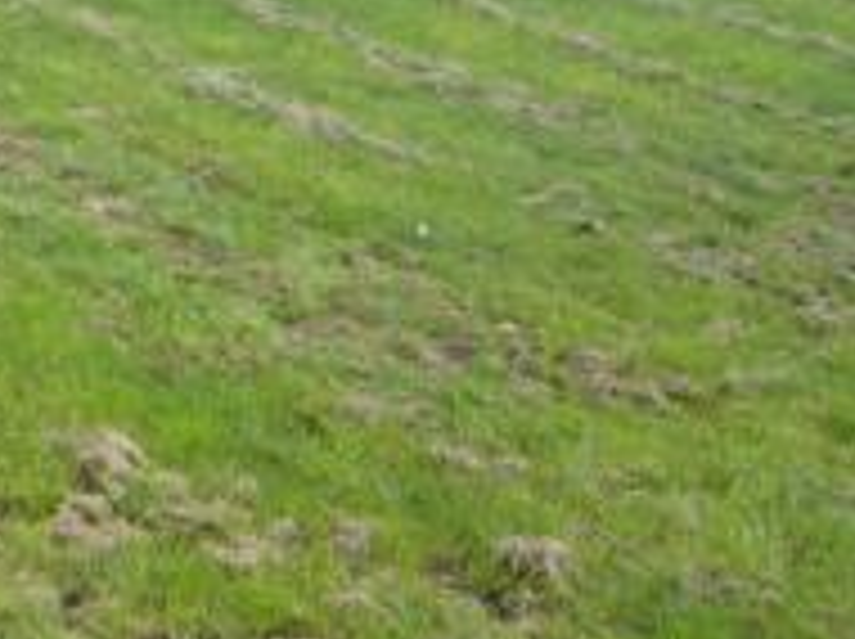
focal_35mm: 86
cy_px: -209
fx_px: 2121
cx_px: -448
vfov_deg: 16.2
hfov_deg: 19.6
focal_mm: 4.6
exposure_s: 1/100
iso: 100
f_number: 2.8
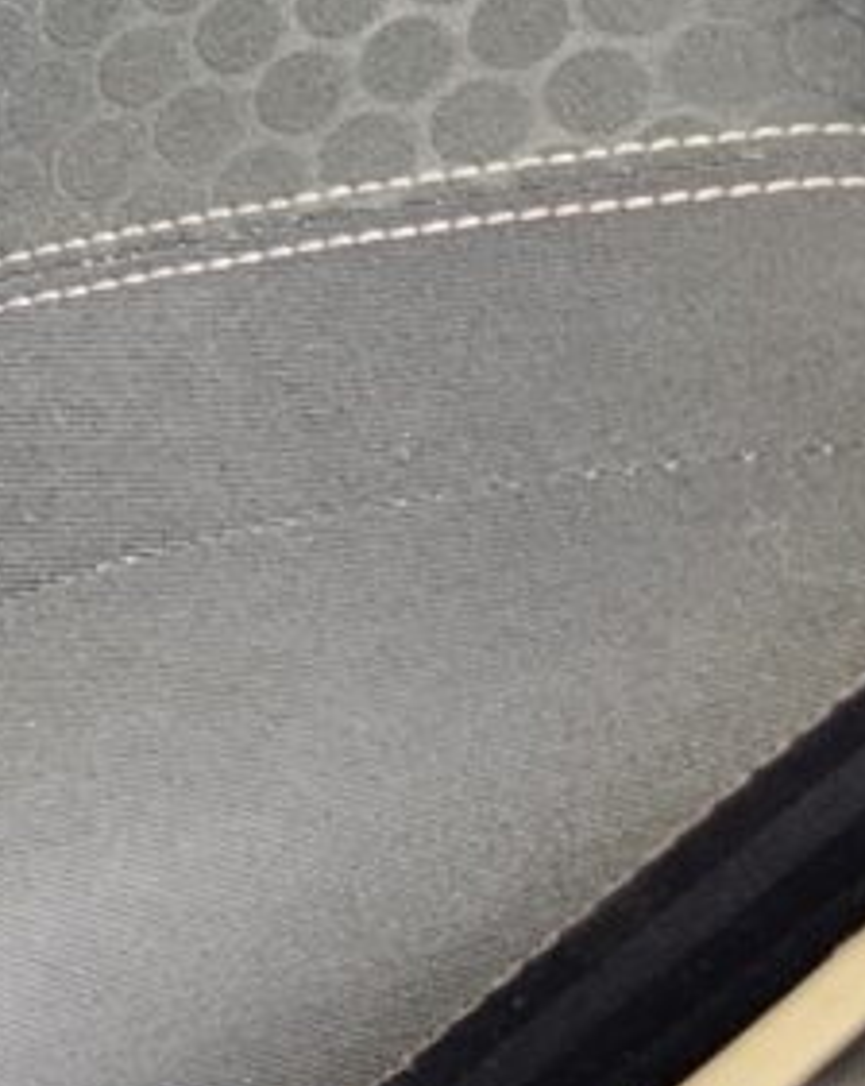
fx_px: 4105
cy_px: -186
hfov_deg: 10.3
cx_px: -1263
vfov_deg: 14.6
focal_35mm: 128
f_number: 1.7
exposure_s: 1/100
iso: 200
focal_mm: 6.3
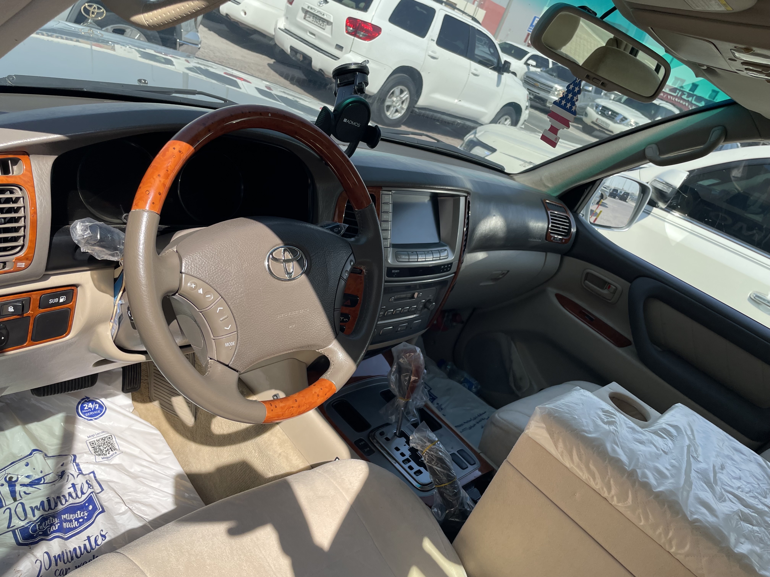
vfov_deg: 53.1
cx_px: 385
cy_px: 288
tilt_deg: -23.3
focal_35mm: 26
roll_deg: -23.6
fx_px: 578
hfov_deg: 67.3
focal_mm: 4.2
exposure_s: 1/1490
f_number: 1.6
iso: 32
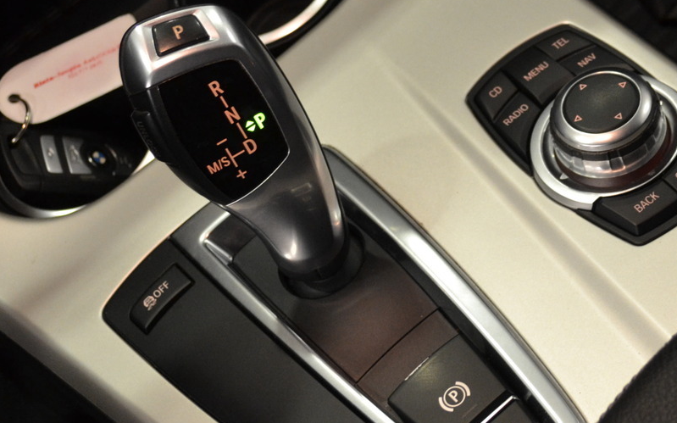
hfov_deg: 22.2
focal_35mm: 93
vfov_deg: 14.0
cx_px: 454
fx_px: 1716
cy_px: 187
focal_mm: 30
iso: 1100
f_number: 4.5
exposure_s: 1/15
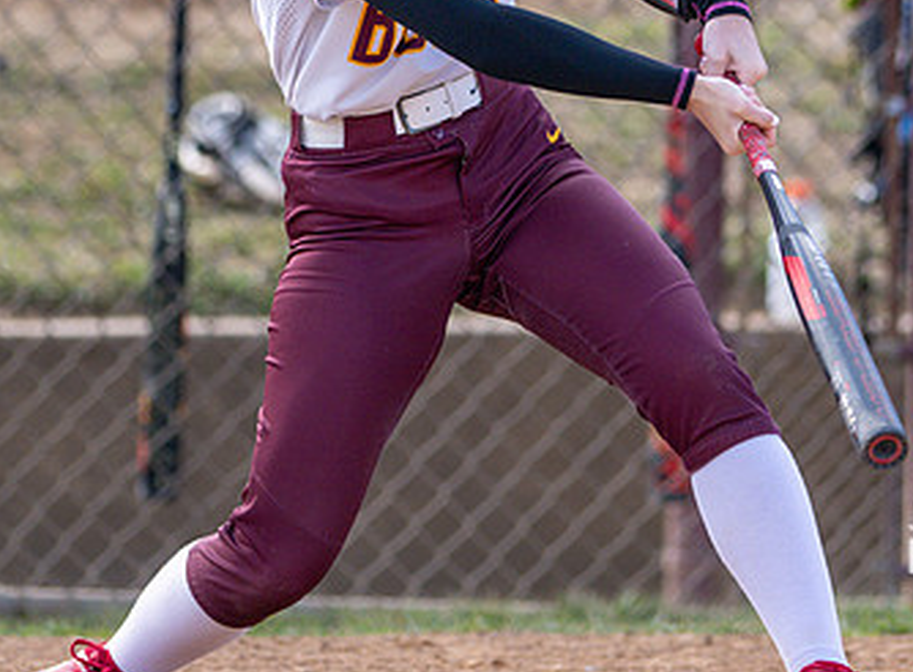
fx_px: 22484
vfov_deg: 1.7
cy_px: -173
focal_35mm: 858
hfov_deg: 2.3
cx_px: 547
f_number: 2.8
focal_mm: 300
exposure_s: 1/3200
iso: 450
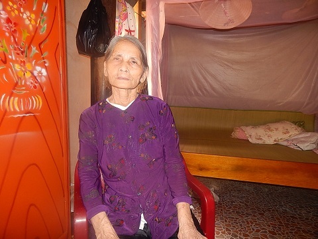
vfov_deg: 58.9
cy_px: 120
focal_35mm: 23
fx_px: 211
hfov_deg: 73.9
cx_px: 159
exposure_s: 1/30
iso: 200
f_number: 3
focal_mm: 4
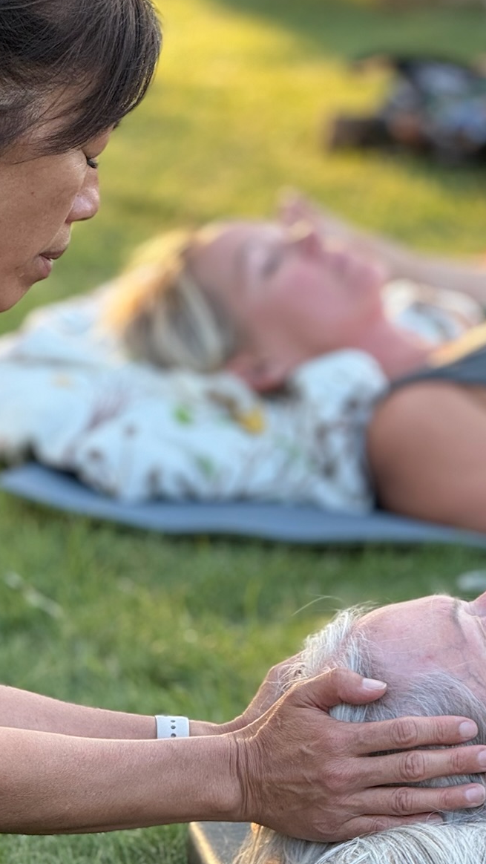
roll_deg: +0.3
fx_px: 5268
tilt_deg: -13.4
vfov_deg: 9.4
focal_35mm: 230
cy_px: 500
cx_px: 253
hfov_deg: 5.3
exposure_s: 1/99
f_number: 2.8
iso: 50
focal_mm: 15.66
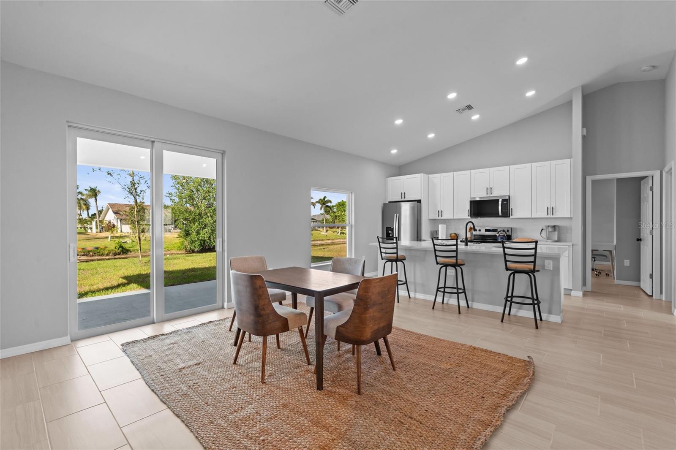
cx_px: 338
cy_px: 225
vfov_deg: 73.7
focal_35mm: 16
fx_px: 300
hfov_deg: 96.7
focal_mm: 16
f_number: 9
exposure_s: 1/8
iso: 320
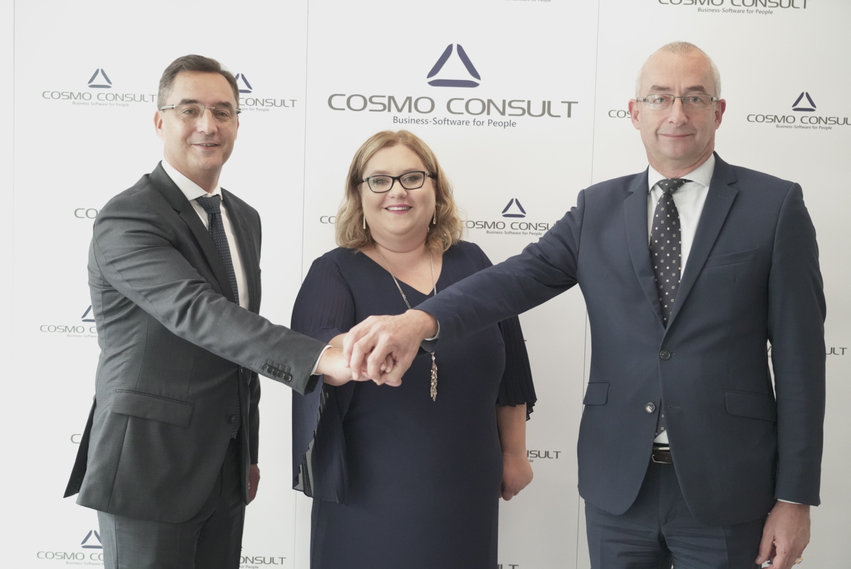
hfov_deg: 44.5
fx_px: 1041
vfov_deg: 30.6
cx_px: 426
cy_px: 284
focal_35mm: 44
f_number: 4
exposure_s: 1/200
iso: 8000
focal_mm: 44
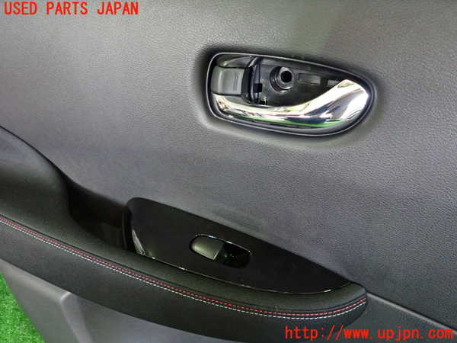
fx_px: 330
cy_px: 172
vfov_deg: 54.9
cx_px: 228
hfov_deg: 69.4
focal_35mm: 25
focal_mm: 4.5
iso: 800
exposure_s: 1/30
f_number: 2
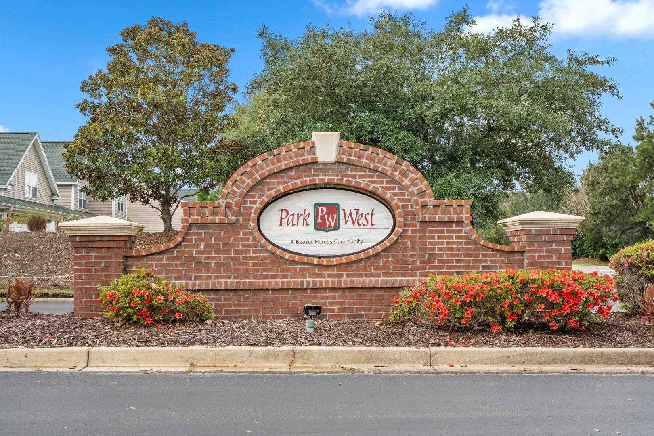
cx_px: 327
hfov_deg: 54.4
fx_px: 636
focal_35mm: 35
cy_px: 218
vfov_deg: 37.9
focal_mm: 35
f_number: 8
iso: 250
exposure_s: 1/60
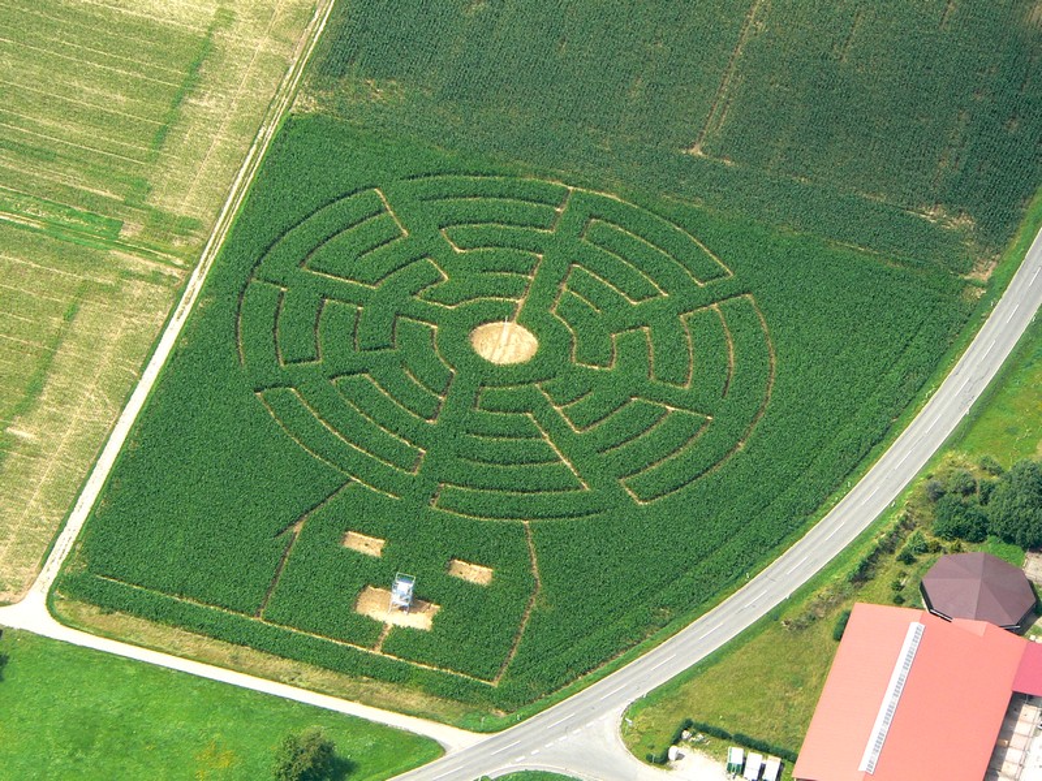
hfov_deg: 9.1
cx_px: 521
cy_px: 390
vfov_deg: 6.8
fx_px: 6532
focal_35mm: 217
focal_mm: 36.1
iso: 100
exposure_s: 1/500
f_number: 4.6
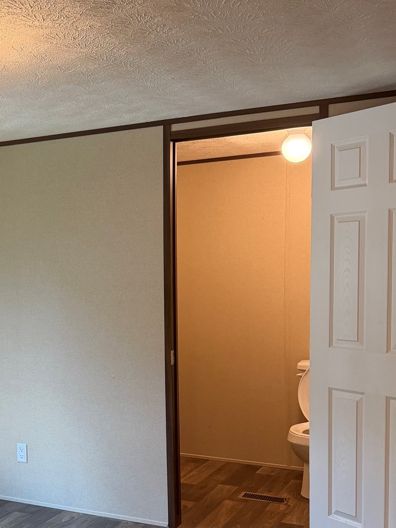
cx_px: 46
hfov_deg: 29.2
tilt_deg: -3.0
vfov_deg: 39.4
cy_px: 325
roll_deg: +1.6
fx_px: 732
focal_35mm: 48
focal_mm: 6.76
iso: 250
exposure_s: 1/60
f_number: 1.78
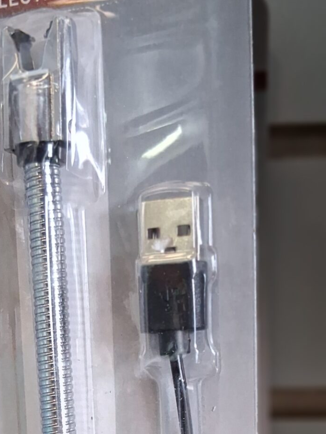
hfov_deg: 20.3
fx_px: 904
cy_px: 510
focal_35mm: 72
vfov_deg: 24.7
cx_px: 85
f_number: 1.8
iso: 400
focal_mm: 3.98
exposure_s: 1/60
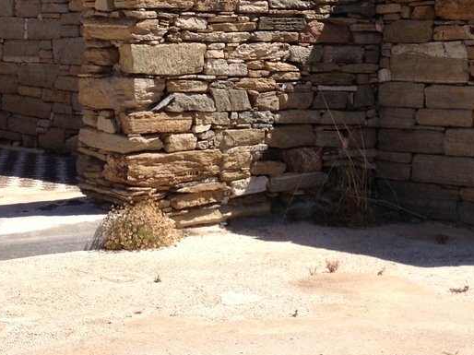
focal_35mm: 109
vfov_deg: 13.4
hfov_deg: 18.0
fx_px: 1492
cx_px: 346
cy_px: -7
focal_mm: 4.28
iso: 50
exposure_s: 1/1972
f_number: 2.4
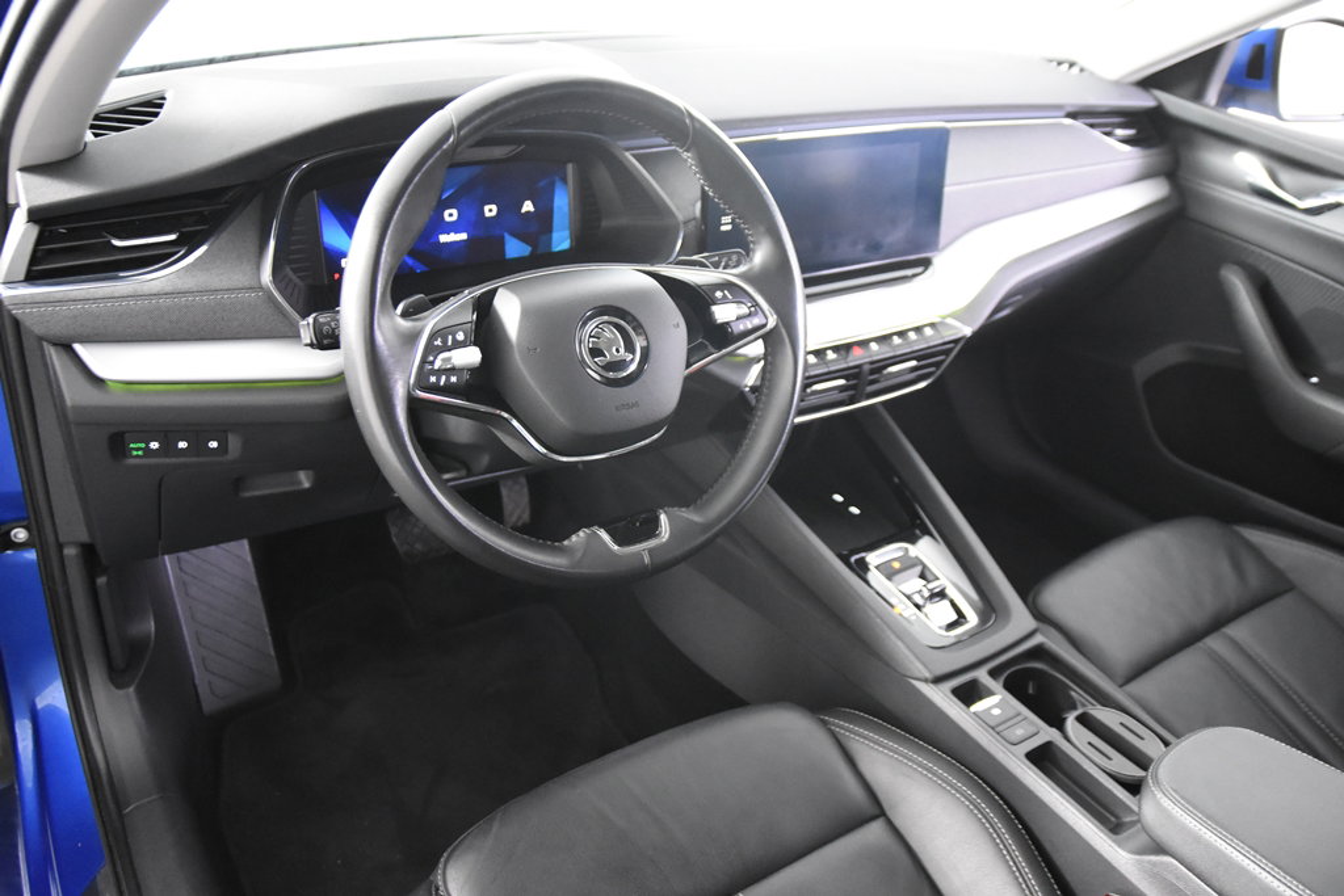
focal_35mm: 30
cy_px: 448
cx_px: 672
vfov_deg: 43.6
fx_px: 1120
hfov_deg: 61.9
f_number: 2.8
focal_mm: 20
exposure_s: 1/30
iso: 5000
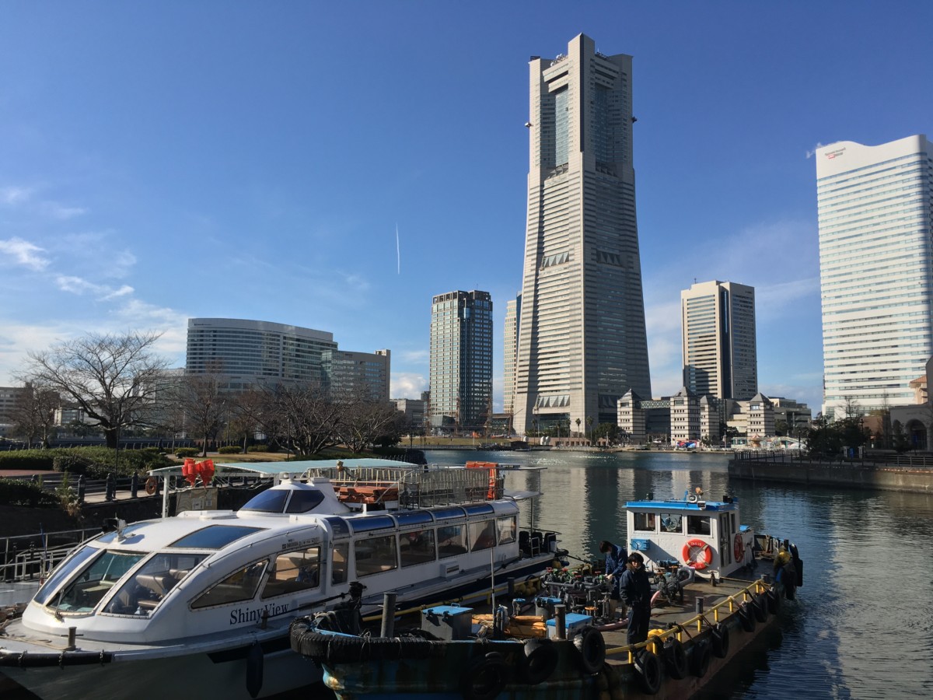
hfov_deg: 61.7
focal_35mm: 29
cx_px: 466
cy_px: 350
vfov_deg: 48.2
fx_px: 782
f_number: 2.2
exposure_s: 1/1876
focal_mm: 4.15
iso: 25
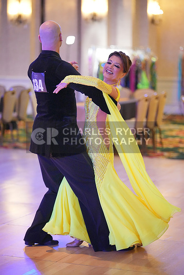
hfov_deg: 13.2
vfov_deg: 19.6
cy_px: 138
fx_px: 797
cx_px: 92
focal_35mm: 104
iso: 6400
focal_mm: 104
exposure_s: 1/500
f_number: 2
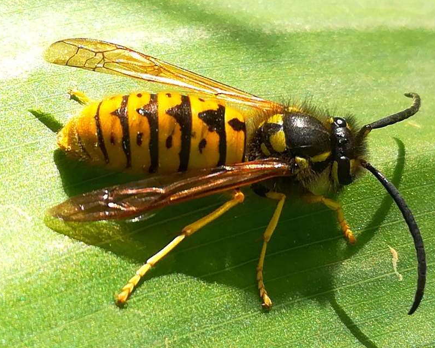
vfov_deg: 15.0
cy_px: 173
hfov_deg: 18.6
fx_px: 1326
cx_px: 220
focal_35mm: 103
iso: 50
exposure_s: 1/212
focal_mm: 3.83
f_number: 2.2
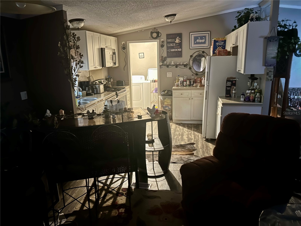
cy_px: 113
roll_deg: +1.6
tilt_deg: -14.3
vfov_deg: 53.1
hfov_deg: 67.3
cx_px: 150
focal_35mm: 26
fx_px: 226
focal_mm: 5.7
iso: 500
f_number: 1.5
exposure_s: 1/10
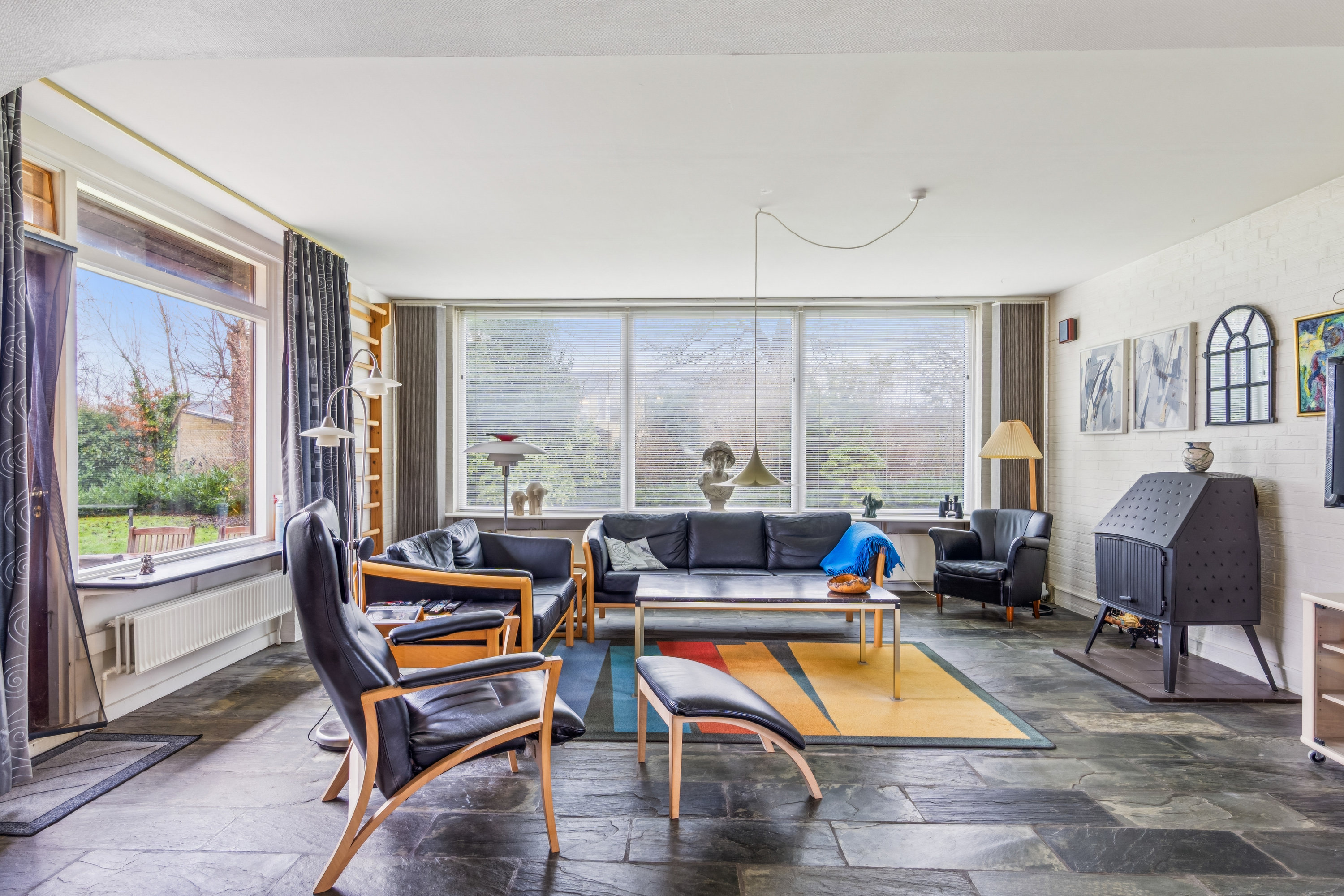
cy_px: 448
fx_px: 672
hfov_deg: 90.0
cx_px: 672
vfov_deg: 67.4
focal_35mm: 18
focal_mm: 12
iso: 200
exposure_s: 13
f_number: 8
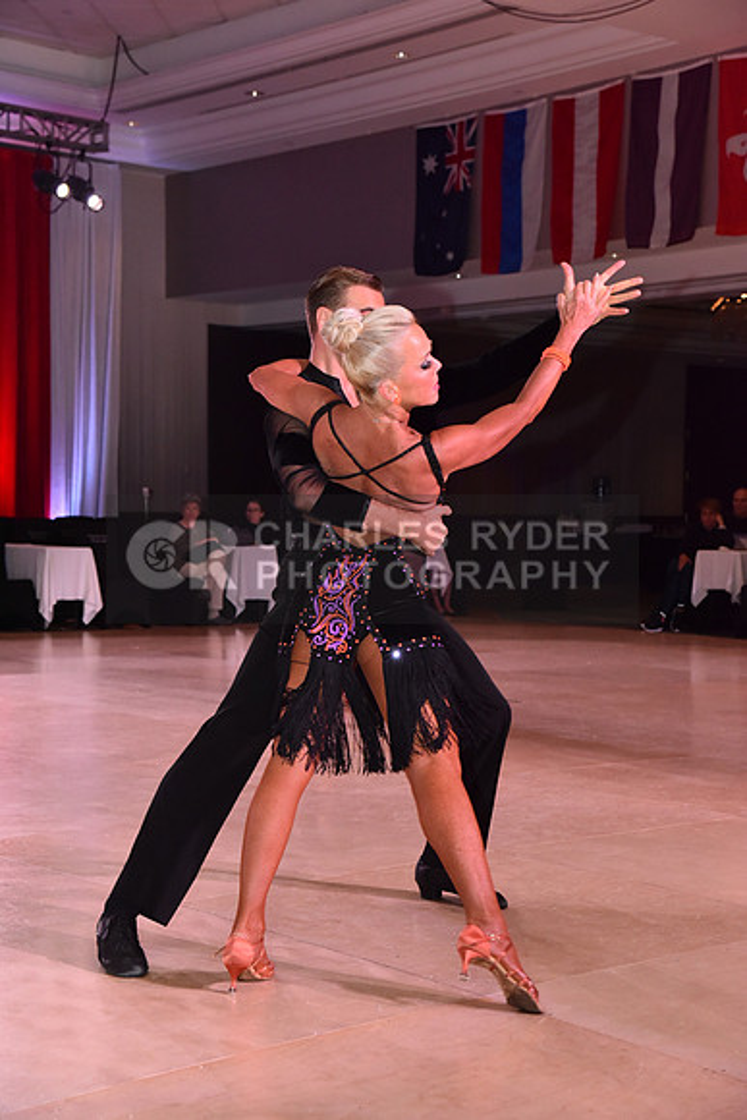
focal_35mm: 62
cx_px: 374
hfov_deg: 21.9
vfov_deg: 32.4
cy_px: 560
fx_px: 1928
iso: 2500
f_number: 7.1
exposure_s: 1/320
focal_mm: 62
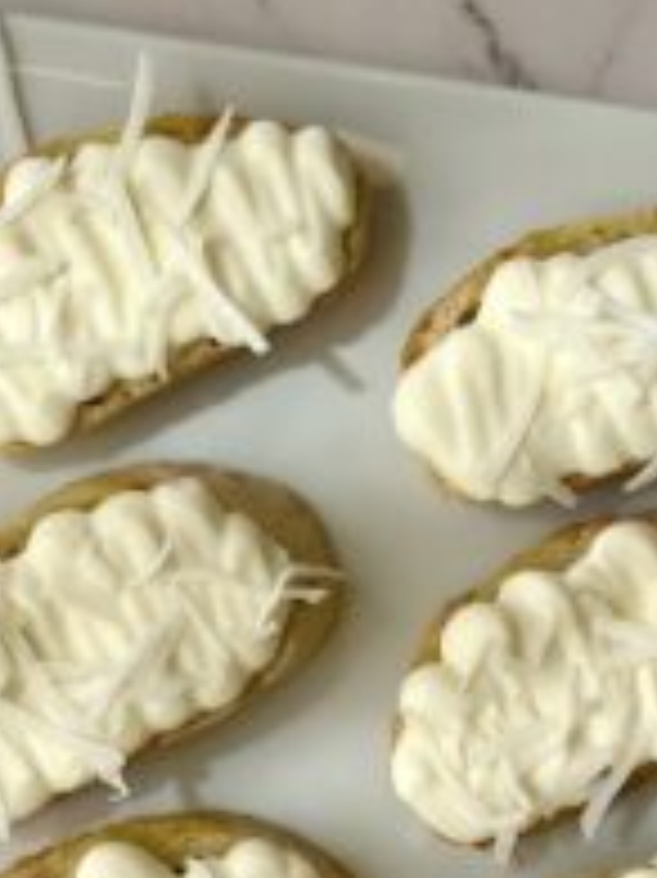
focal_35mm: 123
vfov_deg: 15.7
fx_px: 3116
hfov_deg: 12.0
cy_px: 883
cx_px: 232
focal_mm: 6.86
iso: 80
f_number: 1.78
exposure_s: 1/1517
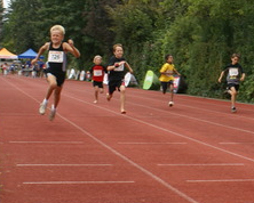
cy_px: 76
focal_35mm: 89
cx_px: 241
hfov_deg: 20.9
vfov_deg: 17.3
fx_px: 670
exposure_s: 1/200
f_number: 6.3
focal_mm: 26
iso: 100
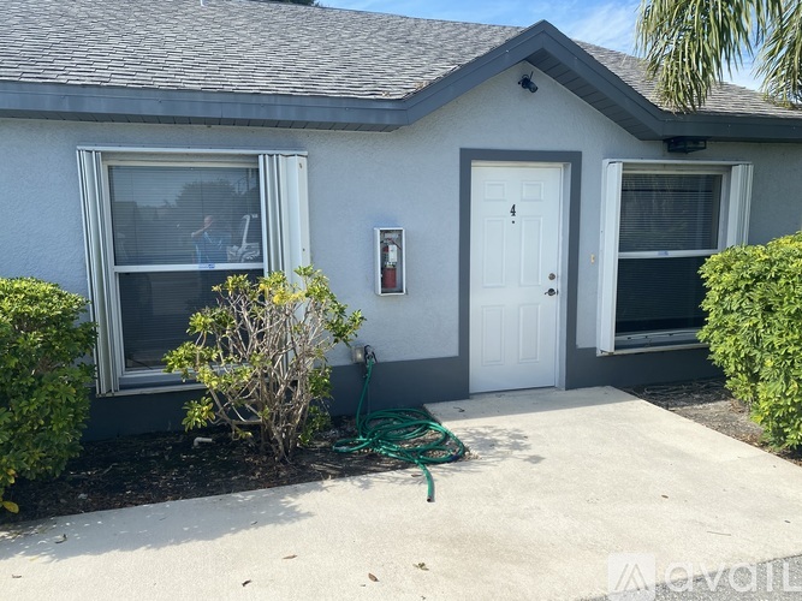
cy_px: 300
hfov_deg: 67.3
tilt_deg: -6.1
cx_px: 401
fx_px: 602
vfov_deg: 53.0
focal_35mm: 26
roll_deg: -0.3
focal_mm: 4.25
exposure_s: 1/2315
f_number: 1.8
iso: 32
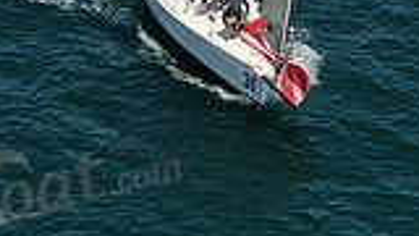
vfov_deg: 6.2
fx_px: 2100
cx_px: 335
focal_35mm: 189
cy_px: -285
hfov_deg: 11.4
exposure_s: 1/1250
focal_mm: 8.6
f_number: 3.8
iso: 100
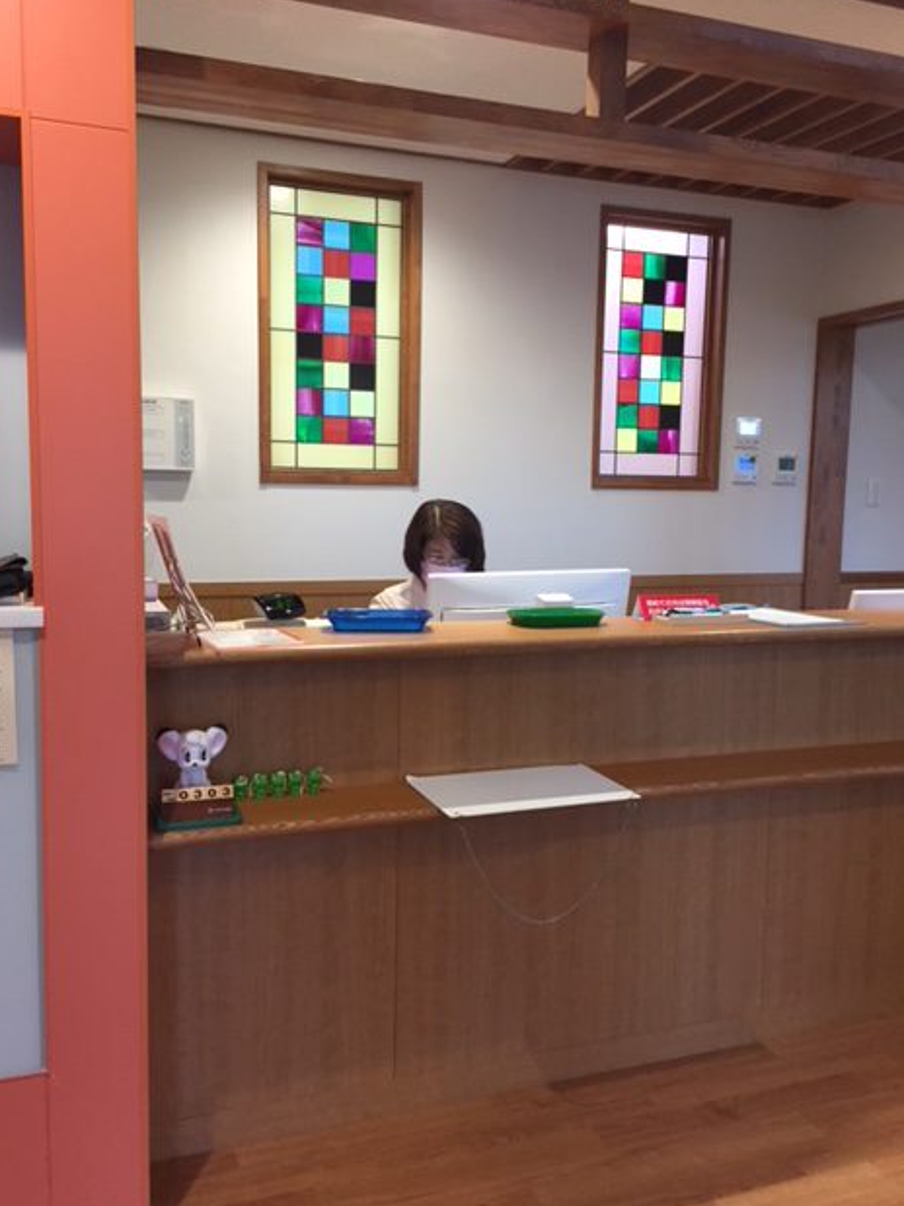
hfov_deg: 46.8
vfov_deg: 60.0
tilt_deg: -4.7
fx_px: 1045
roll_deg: -0.6
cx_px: 444
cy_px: 602
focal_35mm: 30
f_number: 2.2
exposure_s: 1/30
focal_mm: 4.15
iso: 100
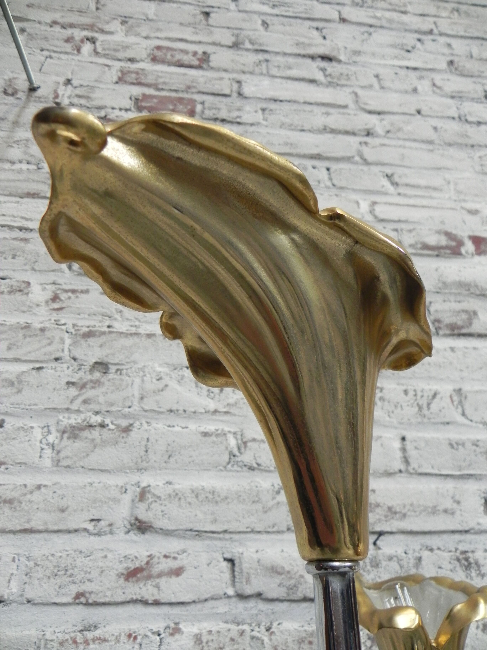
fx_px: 488
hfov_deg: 53.1
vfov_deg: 67.3
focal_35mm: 26
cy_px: 325
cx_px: 244
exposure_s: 1/30
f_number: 2.8
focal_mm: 4.6
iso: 353
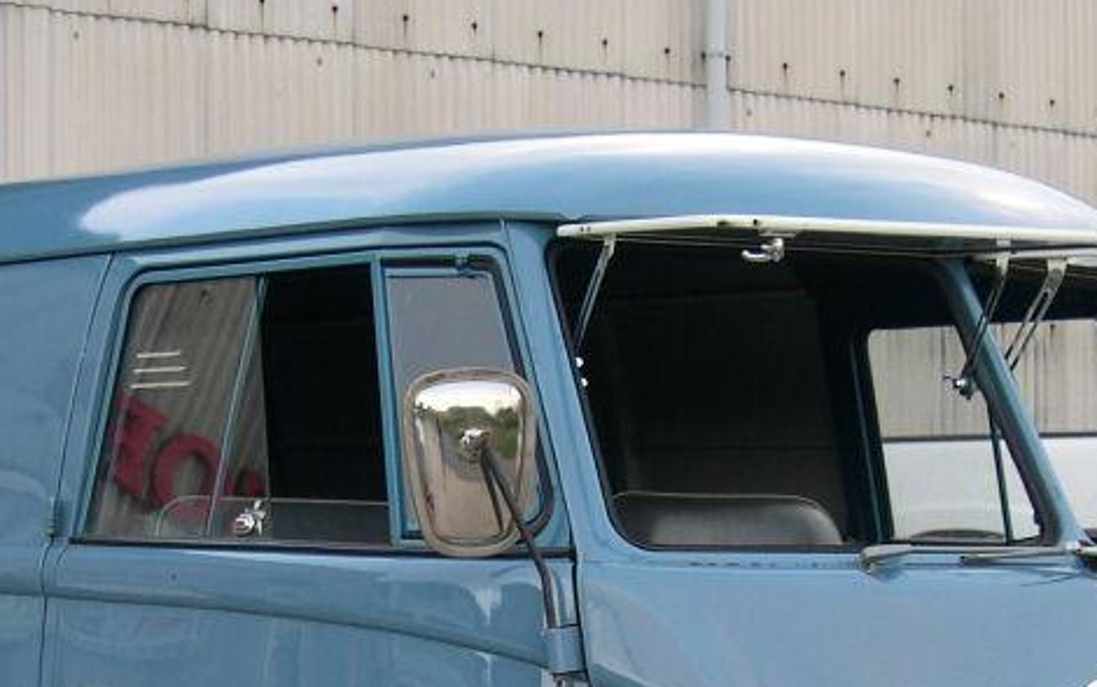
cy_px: 717
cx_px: 404
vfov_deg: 13.3
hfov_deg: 21.4
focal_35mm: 97
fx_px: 2901
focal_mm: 9
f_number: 2.9
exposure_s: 1/84
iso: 100
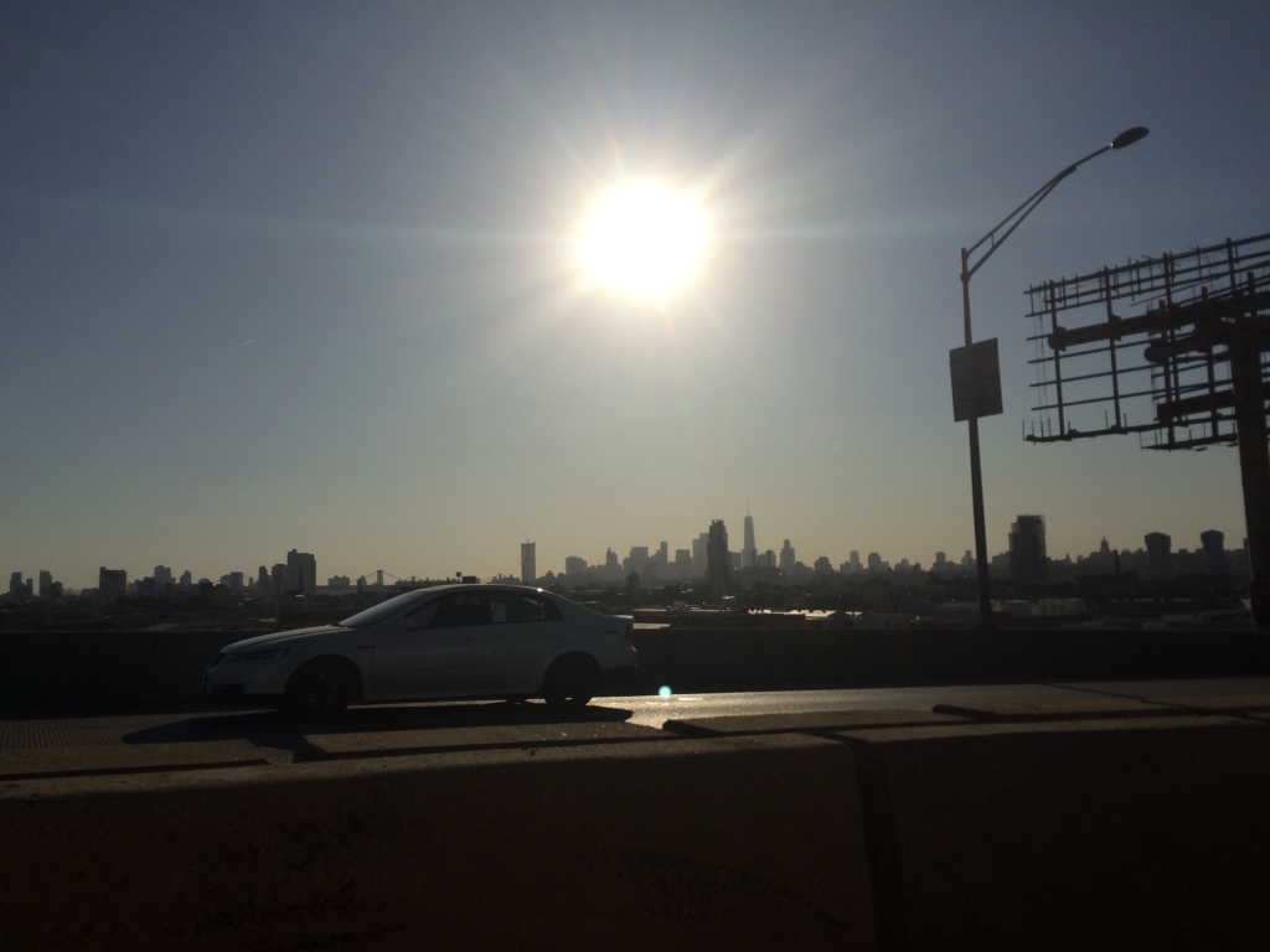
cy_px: 476
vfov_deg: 48.2
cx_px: 635
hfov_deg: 61.7
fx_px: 1064
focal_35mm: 29
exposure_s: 1/10309
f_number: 2.2
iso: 32
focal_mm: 4.15
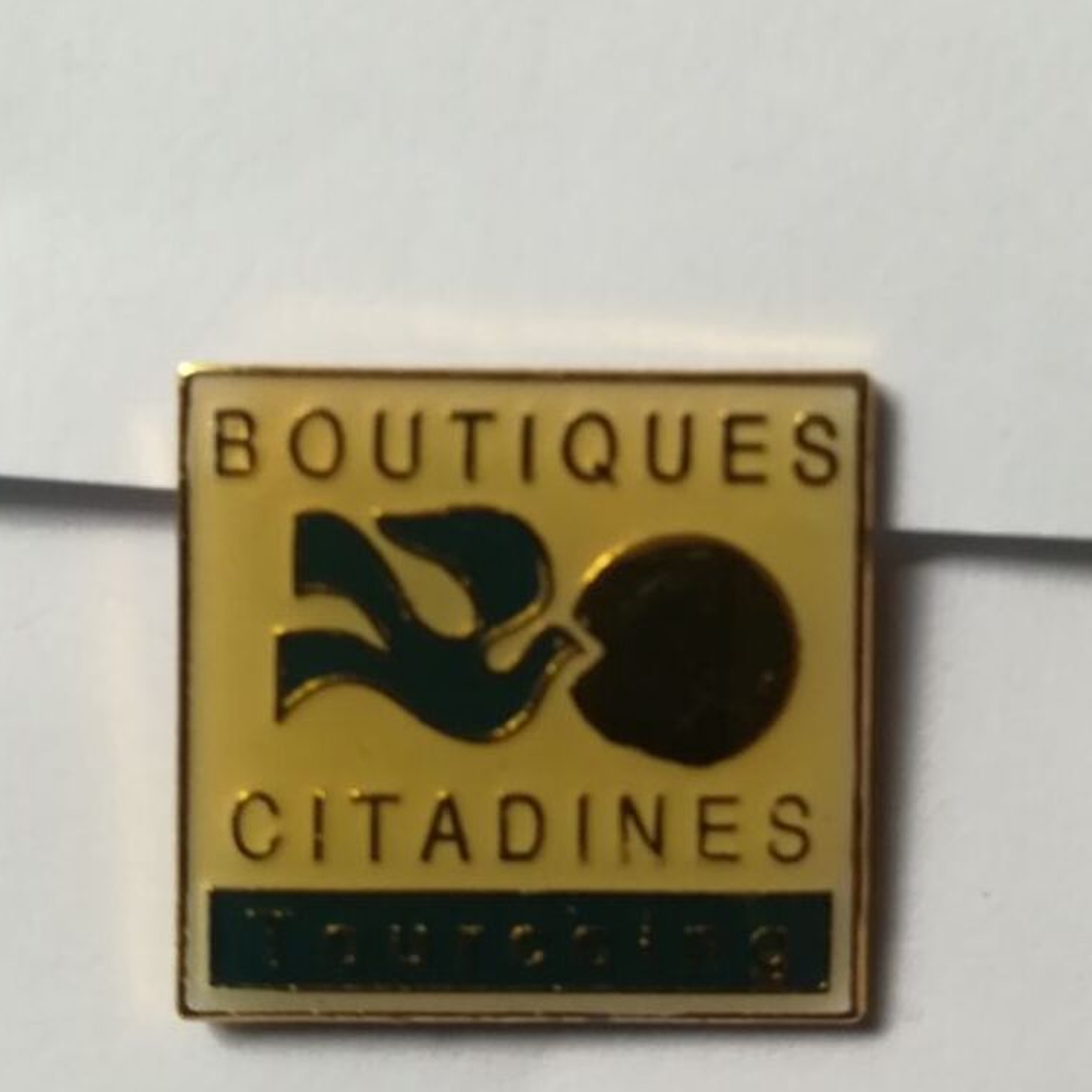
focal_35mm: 52
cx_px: 619
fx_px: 1856
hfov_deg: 32.7
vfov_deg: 32.8
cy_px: 480
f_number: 2.2
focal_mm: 3.83
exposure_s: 1/33.3
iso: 200
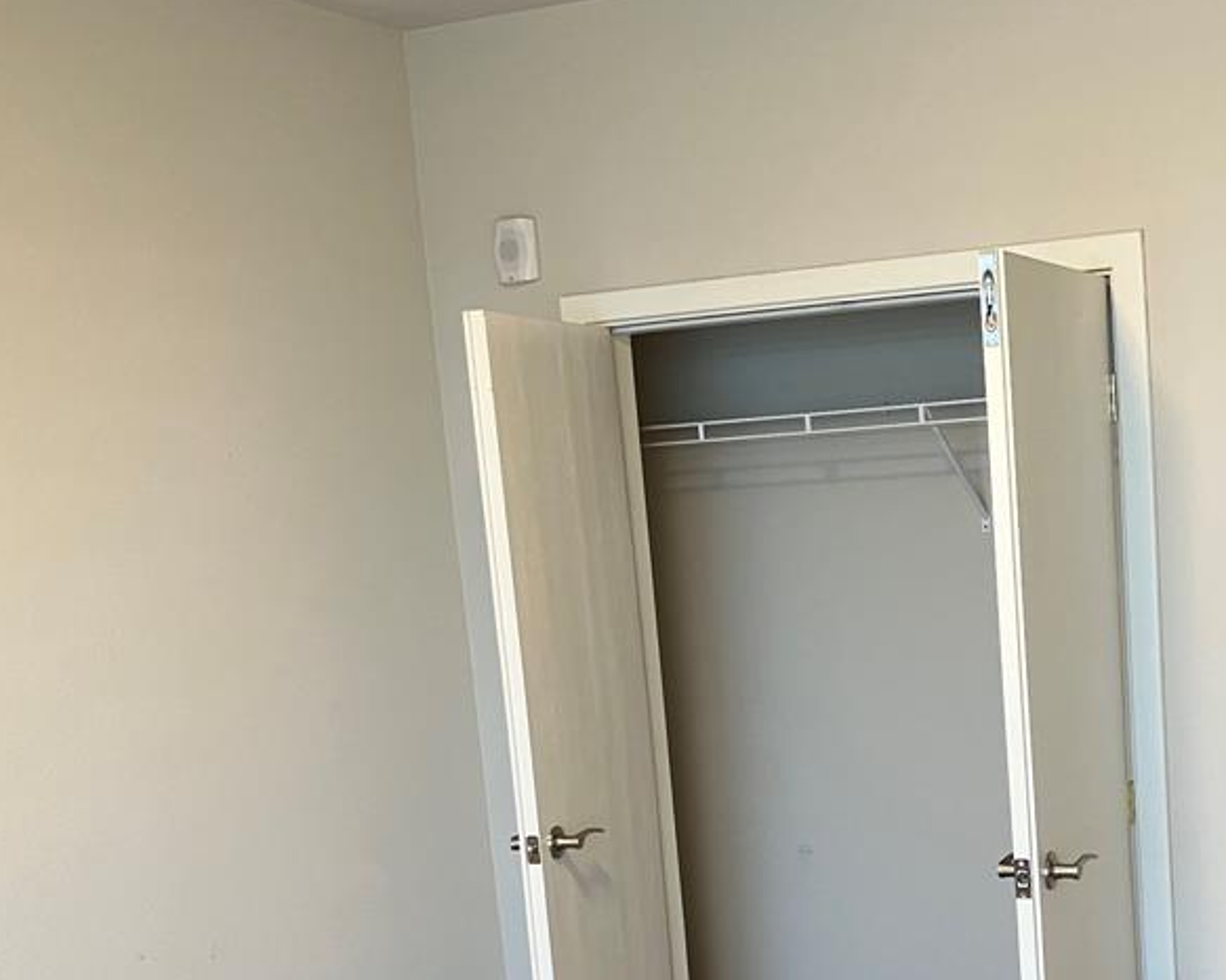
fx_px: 1741
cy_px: 763
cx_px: 999
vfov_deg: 30.8
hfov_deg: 37.3
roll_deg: +3.3
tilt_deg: -9.6
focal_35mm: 48
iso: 160
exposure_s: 1/60
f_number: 1.8
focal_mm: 3.99
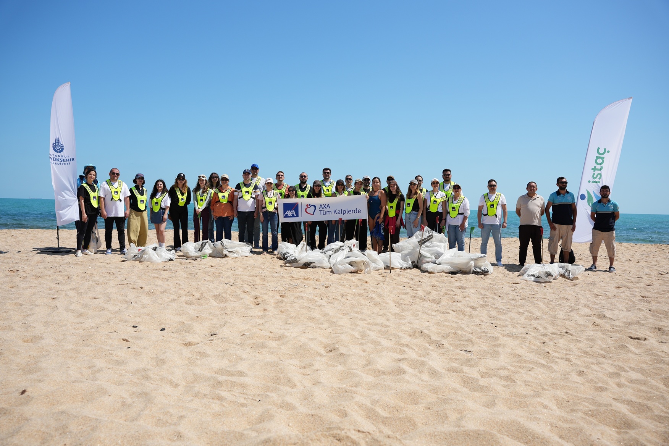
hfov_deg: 63.5
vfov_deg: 44.8
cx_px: 334
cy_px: 223
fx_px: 541
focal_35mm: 29
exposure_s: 1/1000
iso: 100
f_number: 5
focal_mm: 29.1
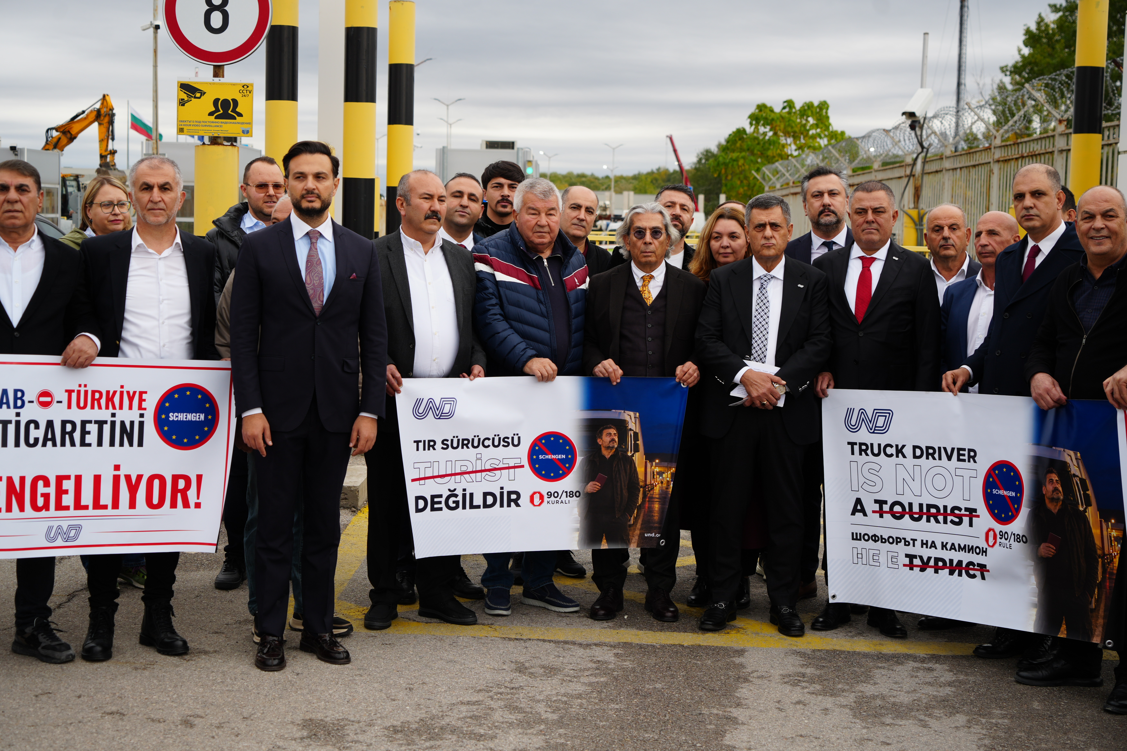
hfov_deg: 36.9
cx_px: 564
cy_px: 376
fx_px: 1690
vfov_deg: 25.1
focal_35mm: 54
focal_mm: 54
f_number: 5
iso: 100
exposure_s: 1/125
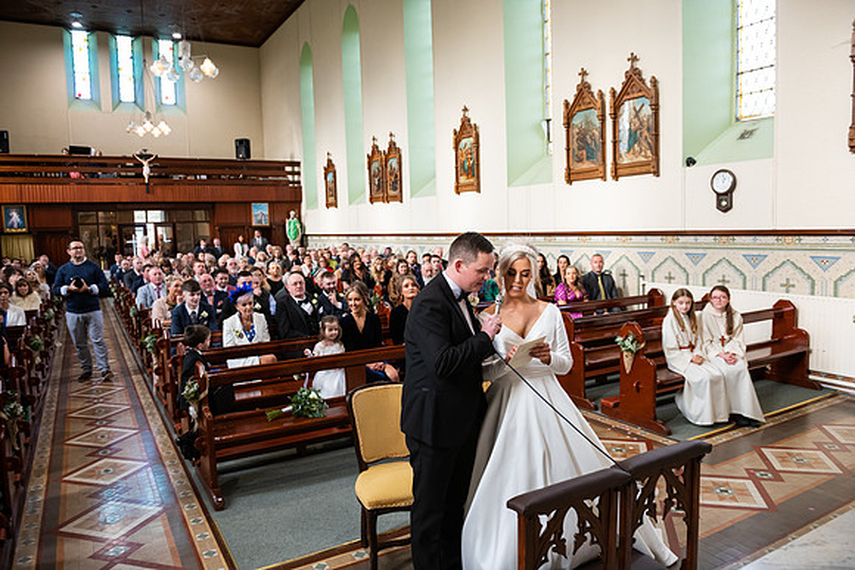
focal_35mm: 26
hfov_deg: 69.4
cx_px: 428
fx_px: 618
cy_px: 285
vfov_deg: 49.6
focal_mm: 26
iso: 1000
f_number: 3.5
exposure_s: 1/250
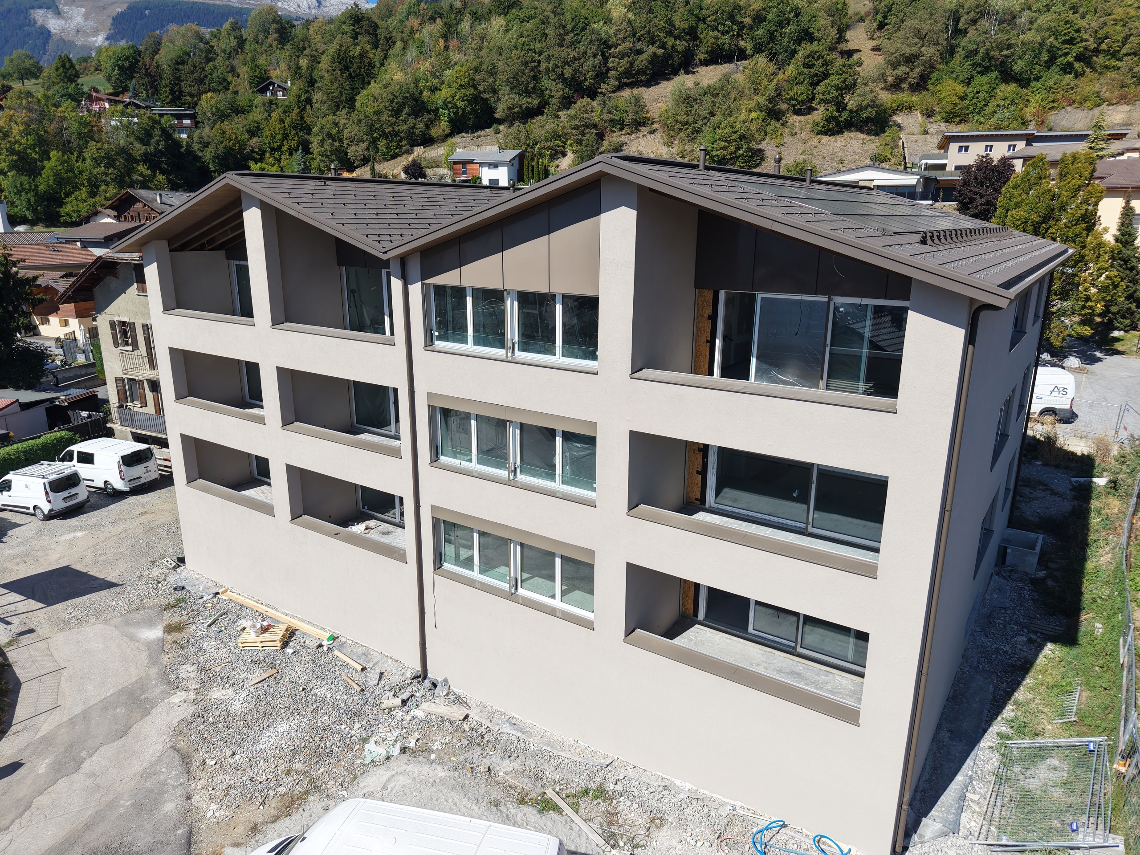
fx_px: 790
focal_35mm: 24
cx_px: 570
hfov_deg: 71.6
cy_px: 428
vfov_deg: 56.8
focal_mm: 8.67
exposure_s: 1/5000
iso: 200
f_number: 1.8
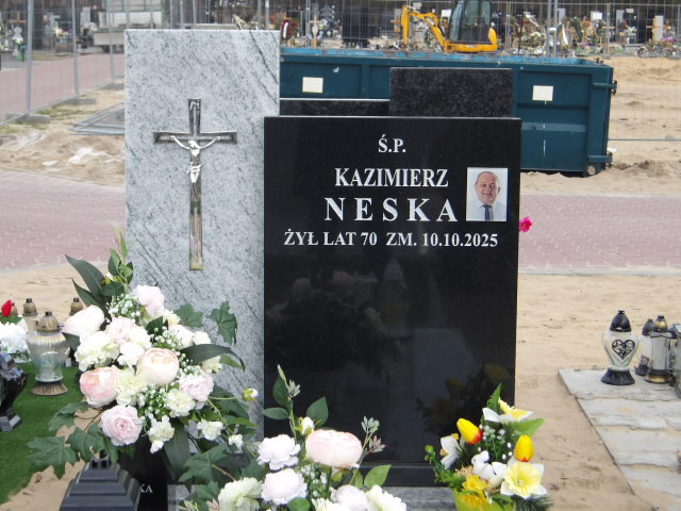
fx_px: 1377
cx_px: 340
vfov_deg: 21.0
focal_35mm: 70
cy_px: 256
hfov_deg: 27.8
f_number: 4.9
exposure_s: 1/180
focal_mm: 12.5
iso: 100
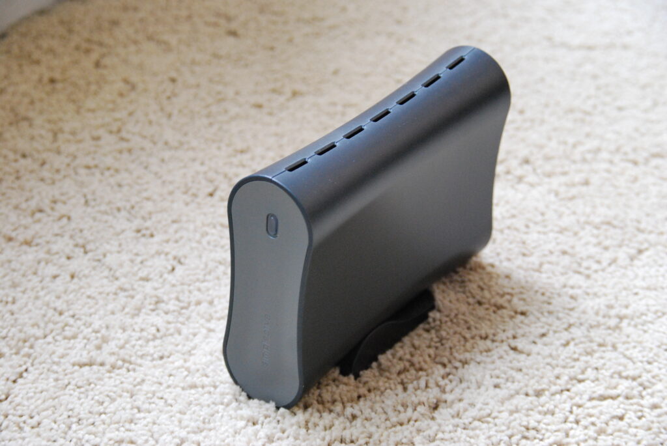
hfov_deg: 20.9
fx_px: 1808
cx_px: 334
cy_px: 223
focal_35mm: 98
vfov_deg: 14.1
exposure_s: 1/13
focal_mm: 65
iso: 1600
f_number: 5.3
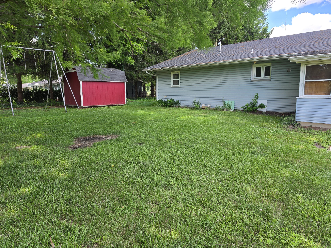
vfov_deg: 58.9
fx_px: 220
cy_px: 124
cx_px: 166
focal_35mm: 23
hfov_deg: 73.9
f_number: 1.4
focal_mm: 6.5
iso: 20
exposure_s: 1/180
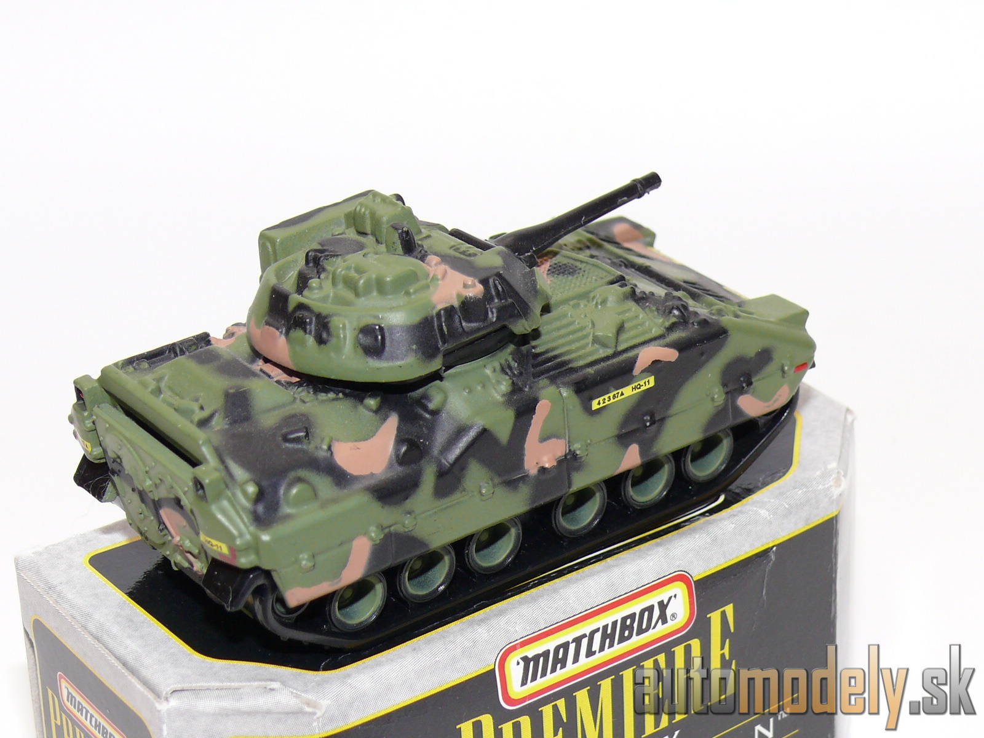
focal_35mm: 102
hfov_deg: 19.3
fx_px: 2899
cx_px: 492
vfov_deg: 14.5
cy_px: 369
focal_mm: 13.3
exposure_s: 1/30
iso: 100
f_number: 4
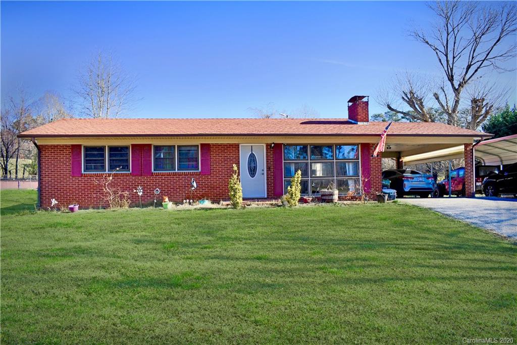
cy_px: 172
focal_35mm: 27
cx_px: 258
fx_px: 388
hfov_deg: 67.4
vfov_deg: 47.9
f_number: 8
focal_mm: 18
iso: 110
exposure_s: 1/250
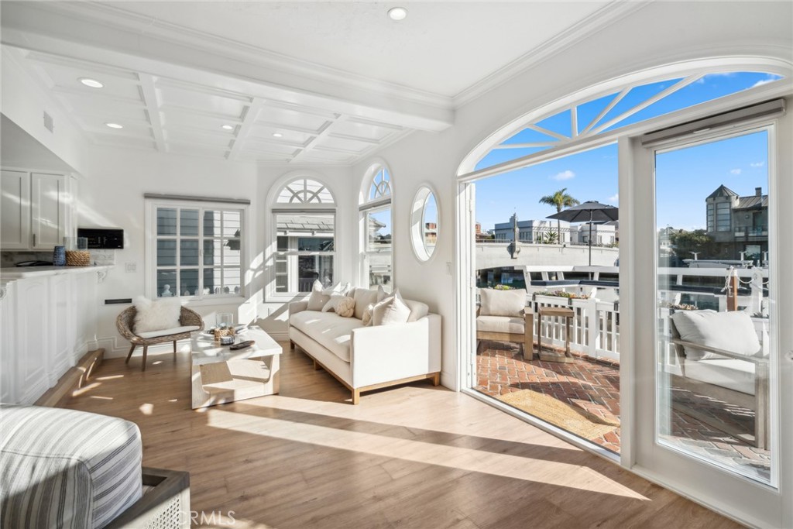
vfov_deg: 73.8
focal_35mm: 16
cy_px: 264
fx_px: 352
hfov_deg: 96.7
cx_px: 396
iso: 400
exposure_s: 1/1250
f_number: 8
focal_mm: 16
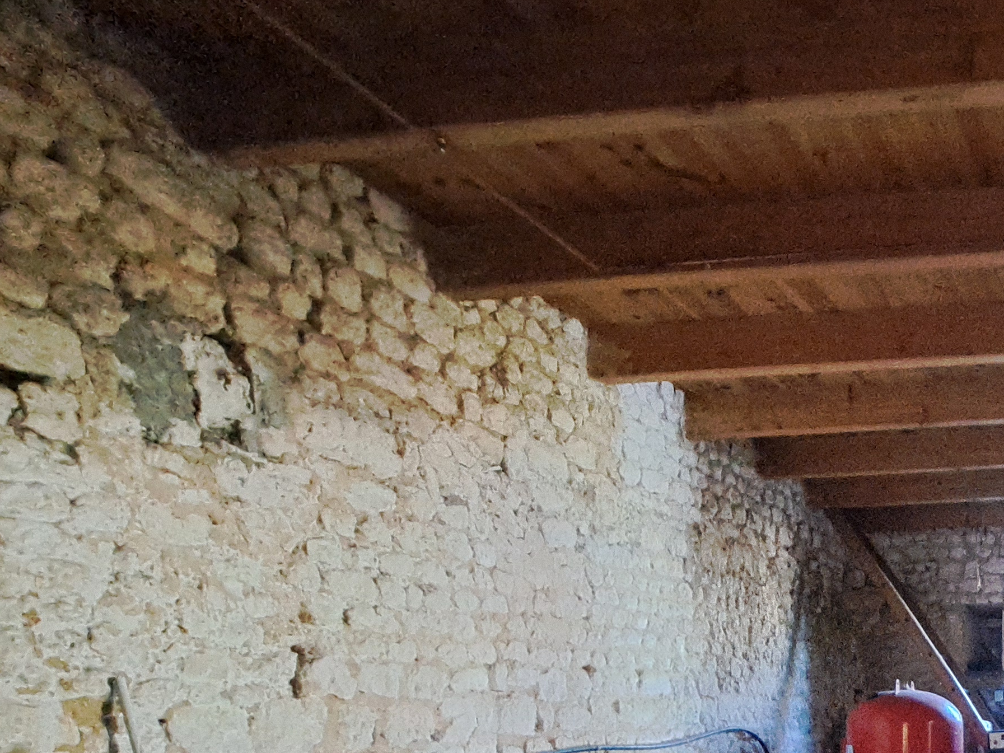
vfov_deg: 41.1
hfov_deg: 45.6
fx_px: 841
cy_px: 778
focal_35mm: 29
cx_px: 1113
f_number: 2.2
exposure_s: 1/20
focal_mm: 1.74
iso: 800
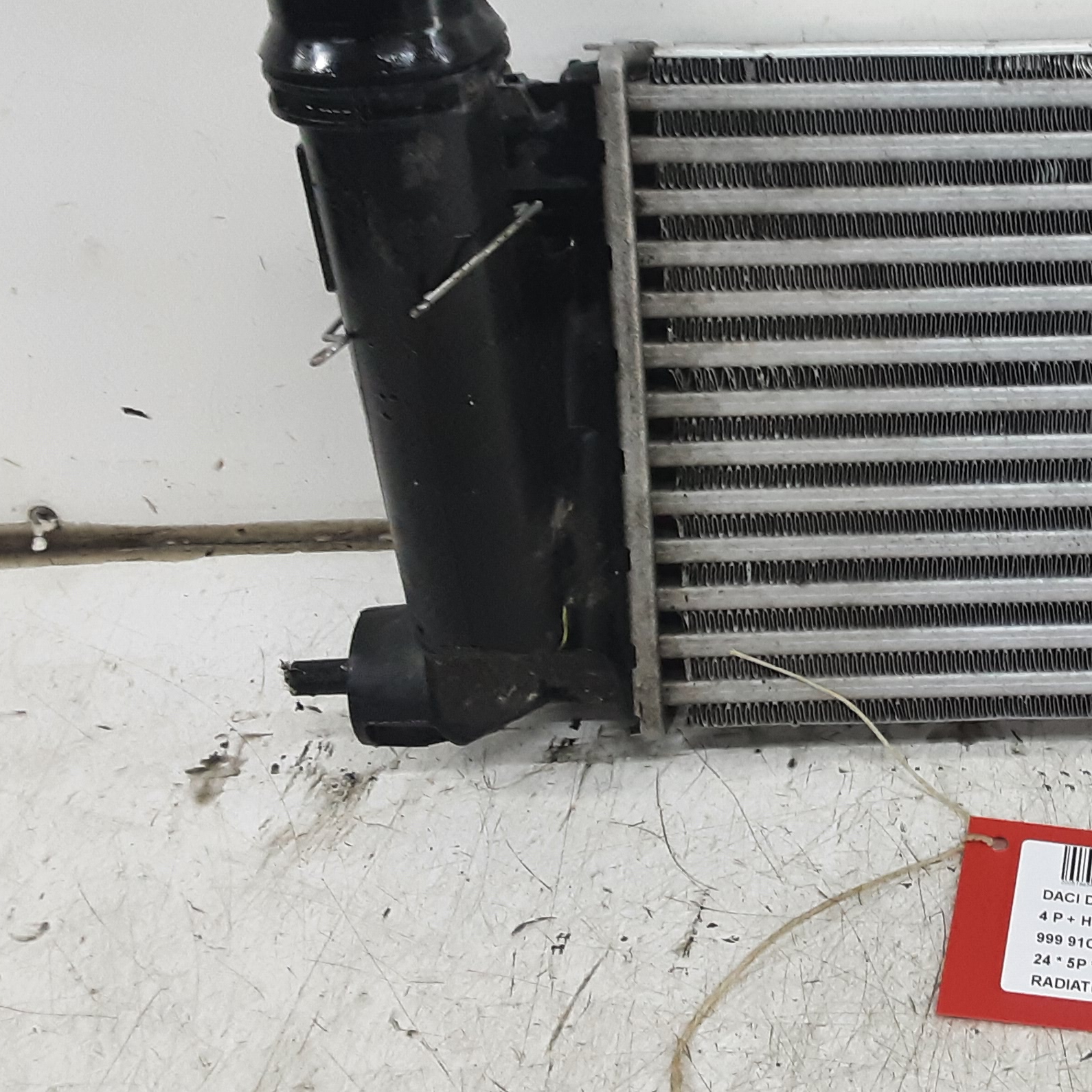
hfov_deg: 32.6
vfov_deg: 34.4
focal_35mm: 49
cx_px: 1026
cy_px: 374
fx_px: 1749
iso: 160
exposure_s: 1/33
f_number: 1.9
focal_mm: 2.91
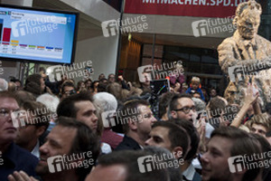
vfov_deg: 22.4
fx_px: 452
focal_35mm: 60
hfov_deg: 33.4
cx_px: 136
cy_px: 49
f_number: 5.6
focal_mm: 40
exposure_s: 1/80
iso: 1250
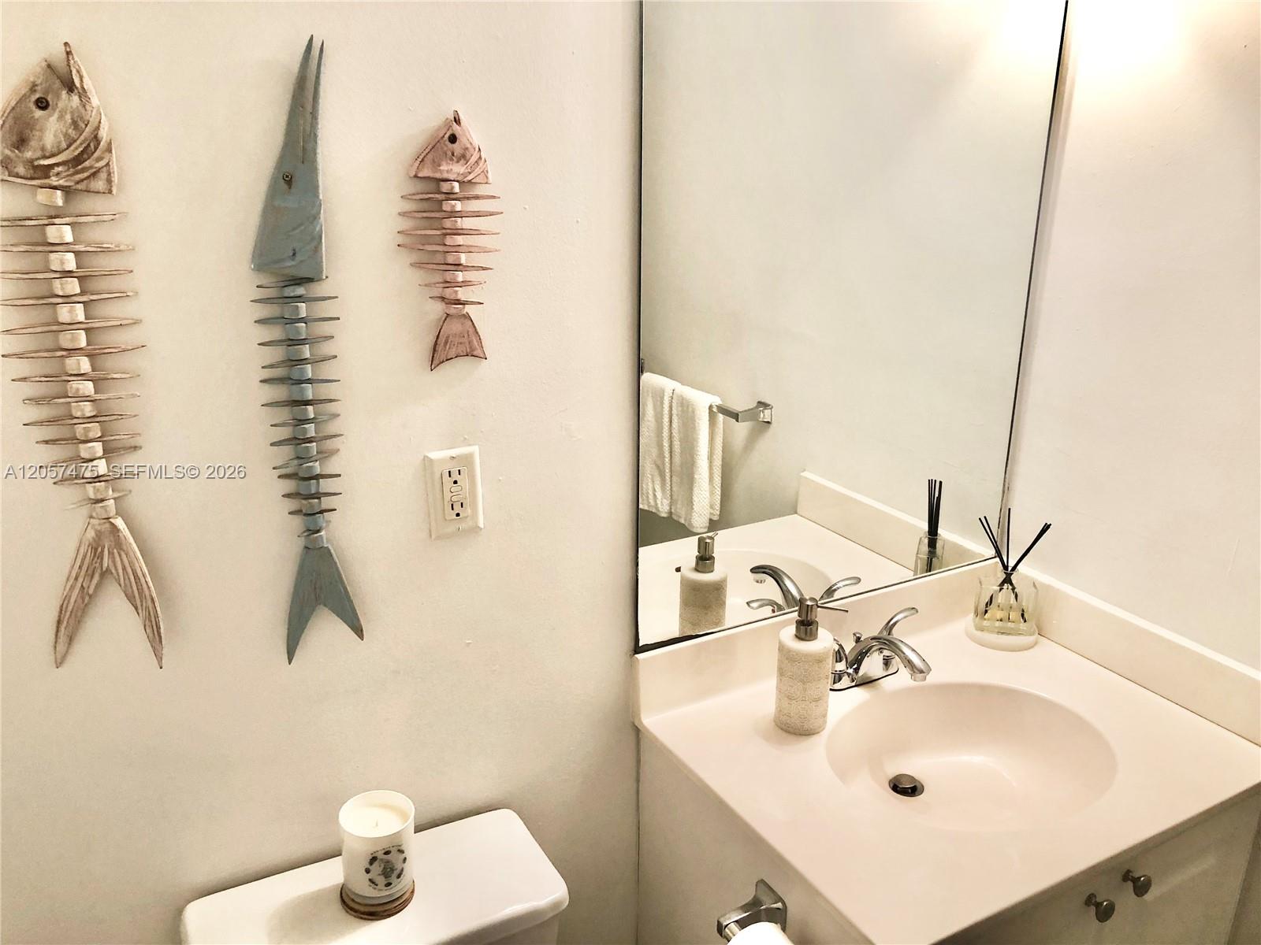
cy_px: 472
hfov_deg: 63.4
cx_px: 630
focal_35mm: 28
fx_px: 1020
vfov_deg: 49.7
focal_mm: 3.99
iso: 40
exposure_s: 1/20
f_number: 1.8
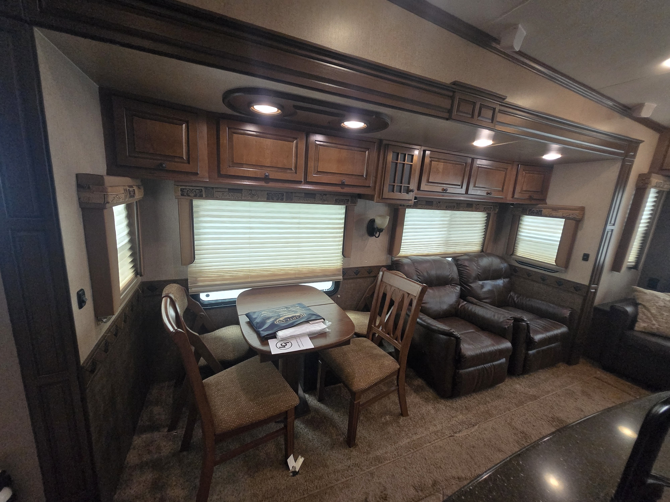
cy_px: 251
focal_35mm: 13
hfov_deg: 106.2
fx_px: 252
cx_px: 335
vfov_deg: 89.9
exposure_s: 1/60
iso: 640
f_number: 2.2
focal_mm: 1.7
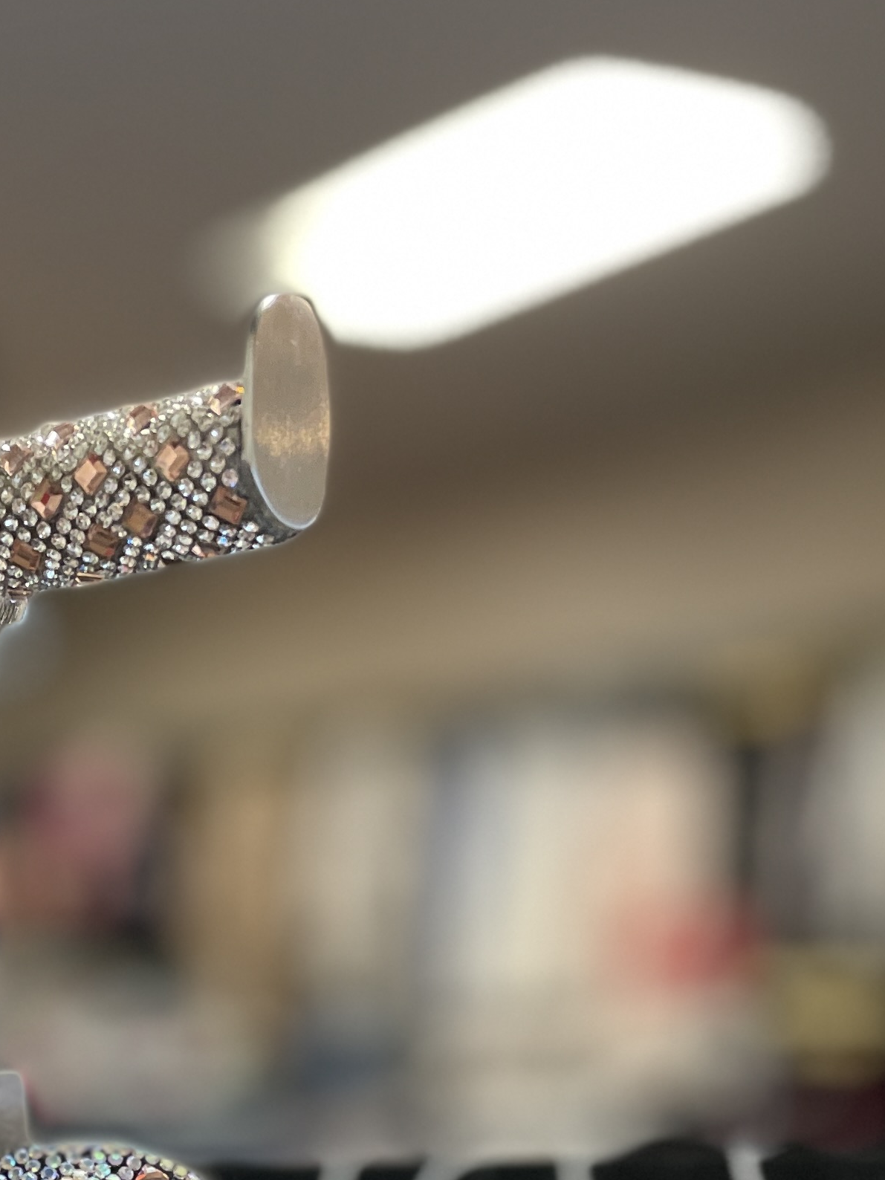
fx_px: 2250
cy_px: 1145
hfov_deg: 20.9
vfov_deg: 27.9
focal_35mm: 66
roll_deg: +0.9
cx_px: -152
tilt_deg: -2.7
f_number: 1.6
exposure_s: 1/60
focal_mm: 4.2
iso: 250
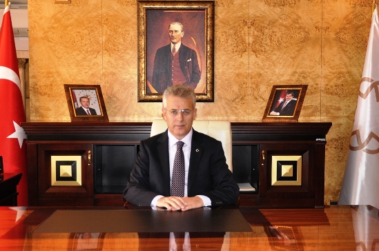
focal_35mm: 42
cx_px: 193
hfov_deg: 46.5
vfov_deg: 31.8
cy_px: 136
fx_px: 441
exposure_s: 1/125
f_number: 3.8
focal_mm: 24
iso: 400
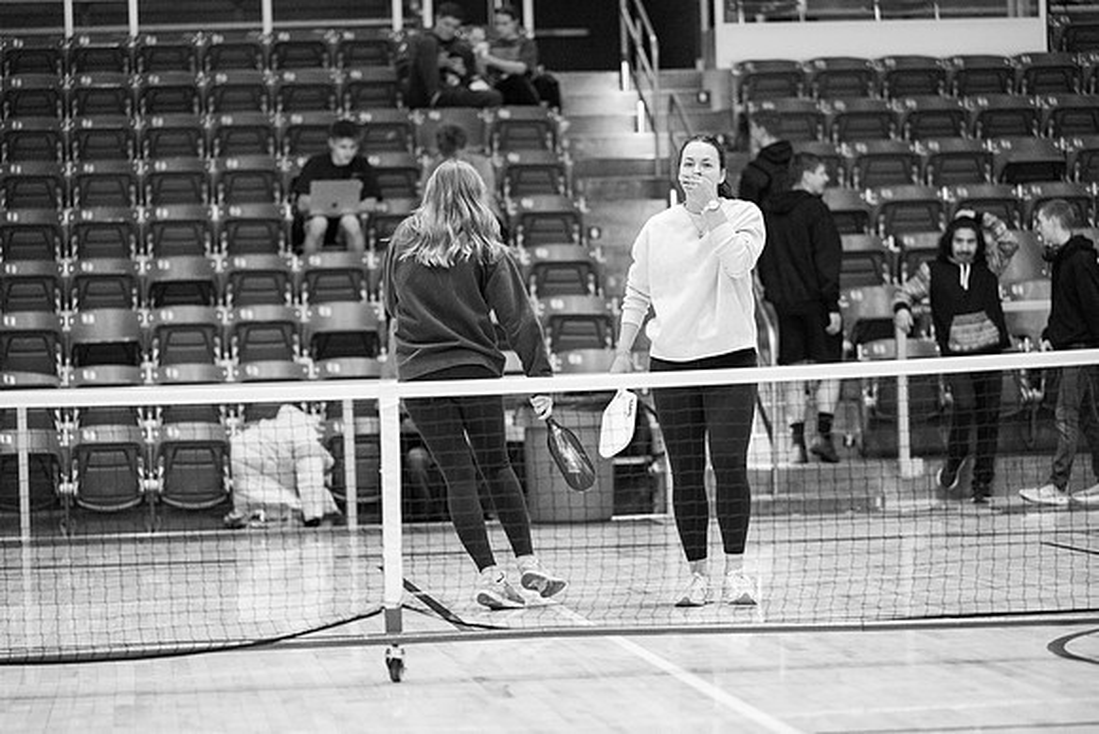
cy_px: 367
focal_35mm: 135
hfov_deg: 15.2
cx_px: 550
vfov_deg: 10.2
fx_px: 4122
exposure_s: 1/500
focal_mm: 135
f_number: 2.8
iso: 5000
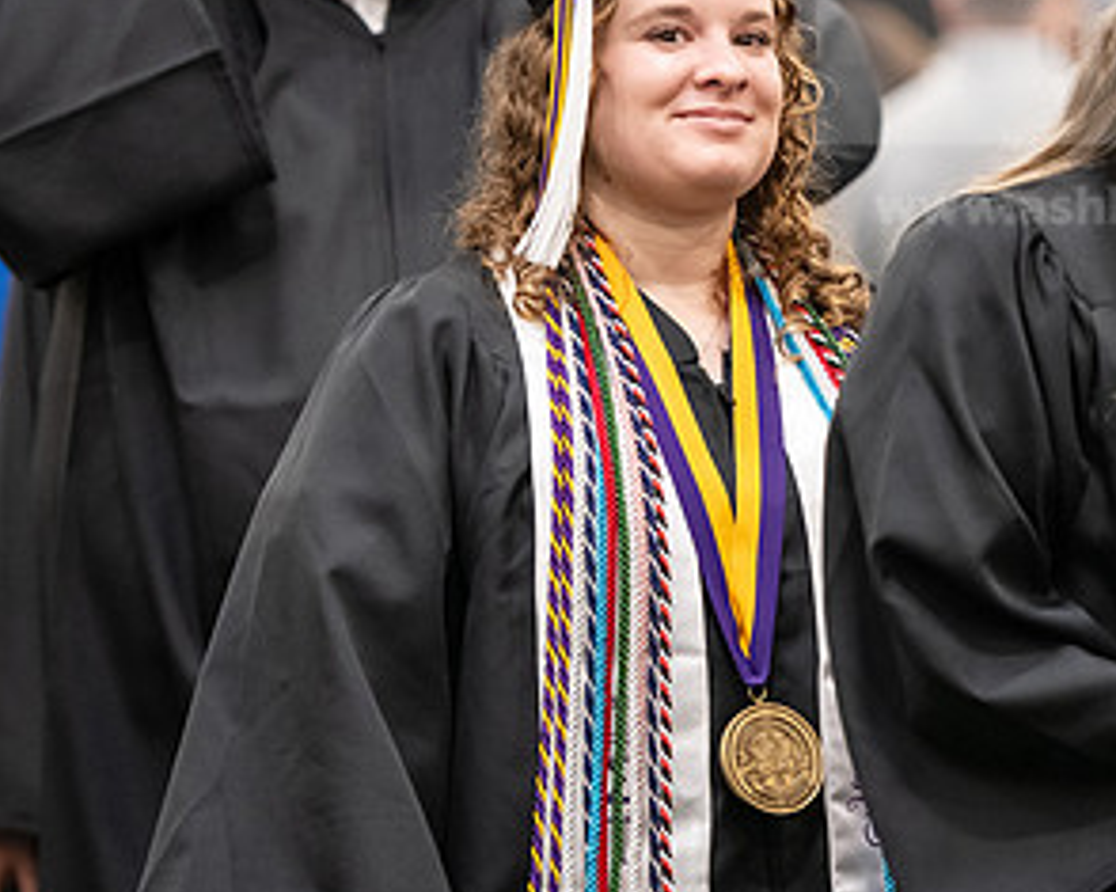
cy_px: 287
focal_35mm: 259
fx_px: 8552
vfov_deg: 6.0
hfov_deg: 7.5
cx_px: 702
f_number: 3.2
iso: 3200
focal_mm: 140
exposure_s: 1/200
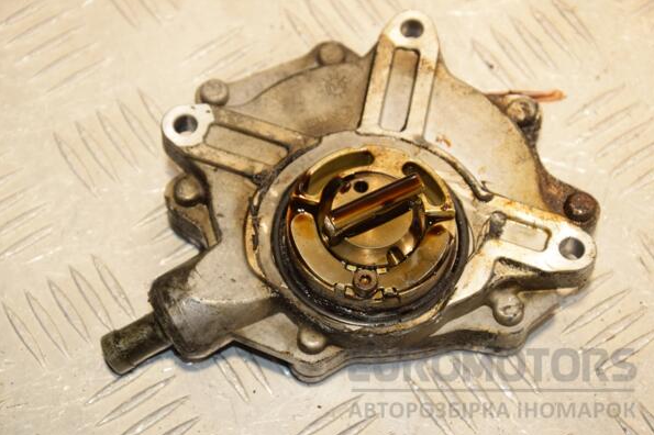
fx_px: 2061
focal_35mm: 114
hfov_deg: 18.0
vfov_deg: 12.1
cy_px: 219
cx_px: 328
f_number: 6.3
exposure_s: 1/200
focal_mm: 75
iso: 800
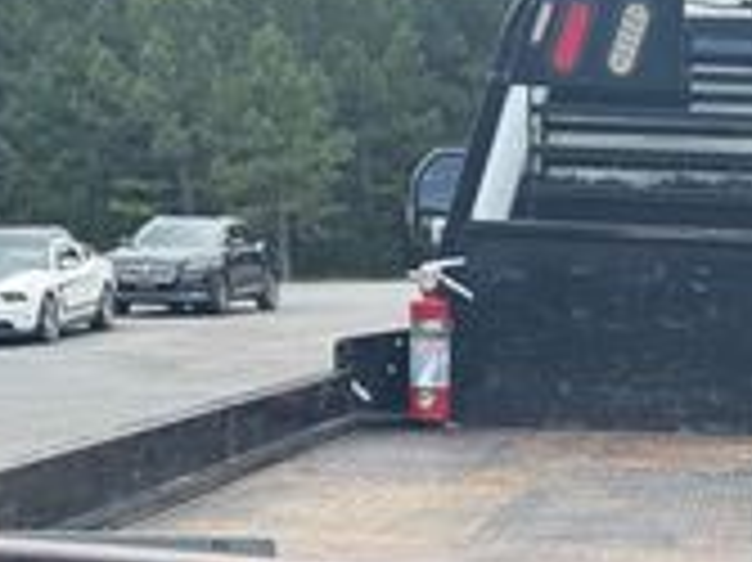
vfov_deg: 15.7
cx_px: 896
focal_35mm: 92
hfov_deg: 20.0
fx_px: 1997
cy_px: 580
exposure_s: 1/1311
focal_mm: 6.76
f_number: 1.78
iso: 80
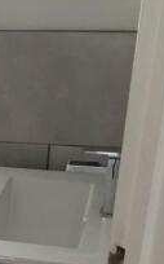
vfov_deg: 21.2
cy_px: 279
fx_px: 674
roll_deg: +0.5
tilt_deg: -27.0
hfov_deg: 12.8
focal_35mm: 94
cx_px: -113
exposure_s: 1/33
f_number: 2.4
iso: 50
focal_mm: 3.3
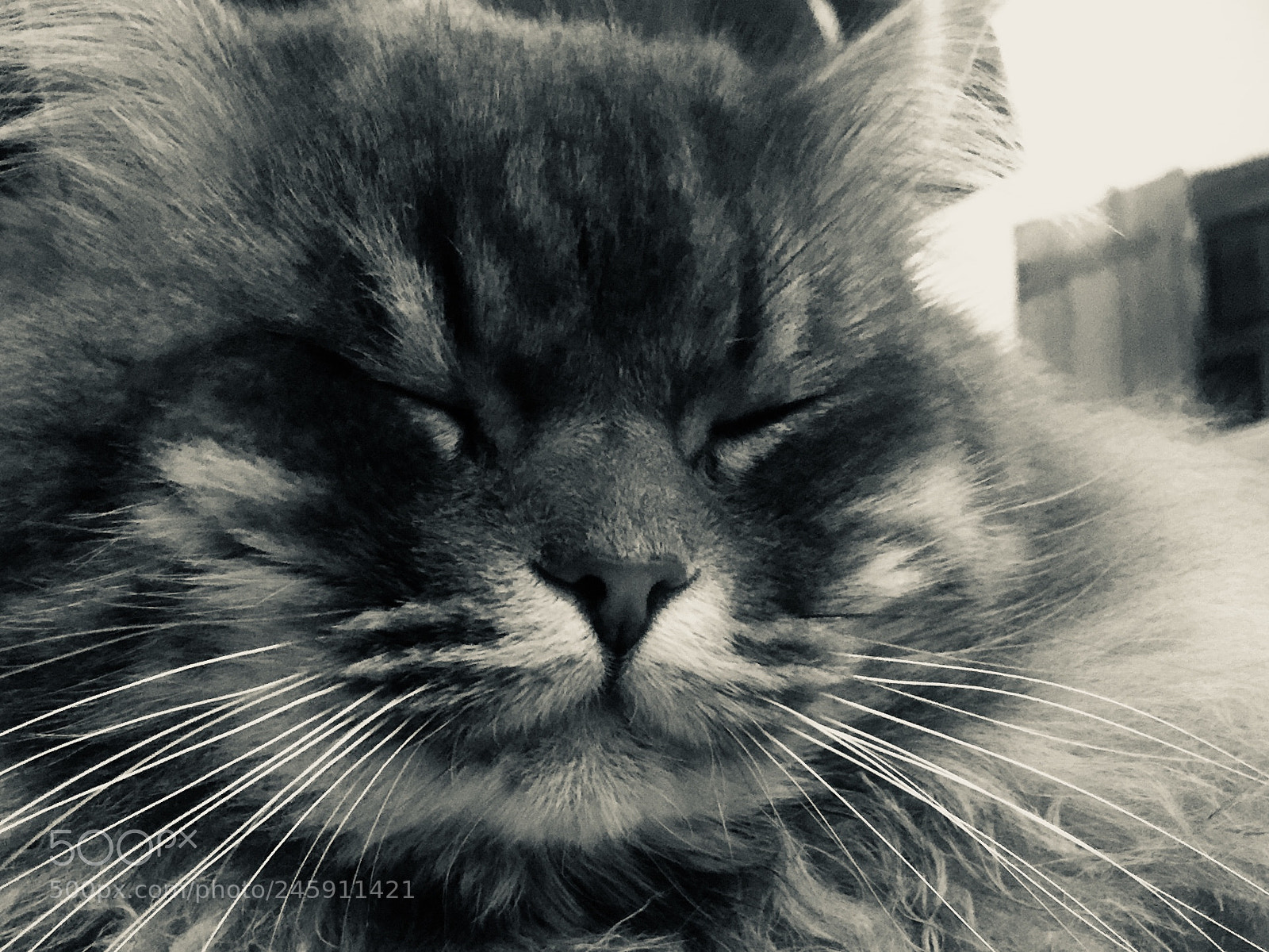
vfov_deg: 48.2
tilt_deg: +6.8
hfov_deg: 61.7
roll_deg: -0.1
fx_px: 1063
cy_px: 476
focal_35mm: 29
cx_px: 634
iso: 200
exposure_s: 1/8
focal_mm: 4.15
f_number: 2.2
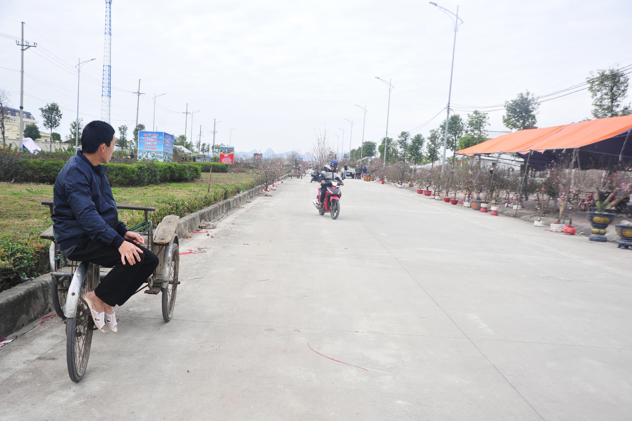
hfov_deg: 54.5
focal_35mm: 35
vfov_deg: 37.8
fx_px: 614
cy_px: 210
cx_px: 316
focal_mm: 35
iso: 200
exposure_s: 1/125
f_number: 5
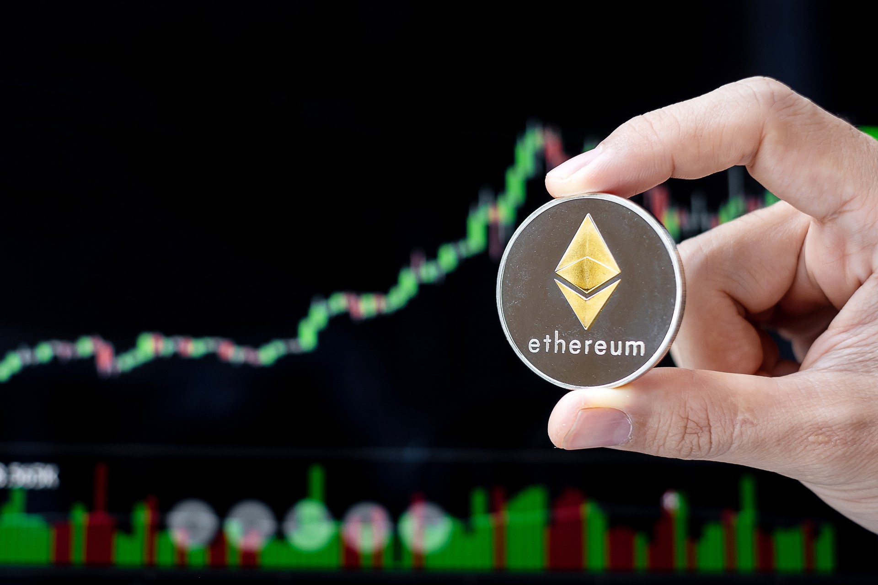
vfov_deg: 19.6
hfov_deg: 29.1
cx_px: 408
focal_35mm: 69
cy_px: 310
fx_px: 1694
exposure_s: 1/160
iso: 200
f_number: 2.8
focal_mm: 35
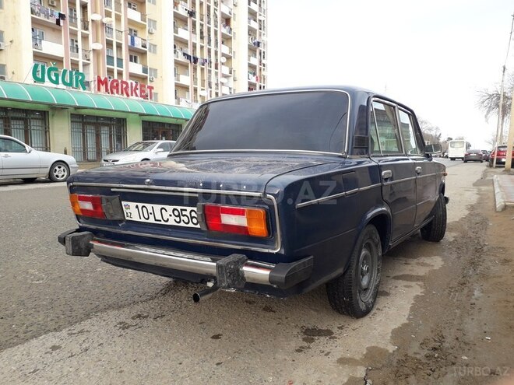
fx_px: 401
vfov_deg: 51.4
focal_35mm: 27
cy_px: 192
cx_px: 257
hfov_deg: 65.3
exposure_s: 1/224
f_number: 1.9
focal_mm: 3.6
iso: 40
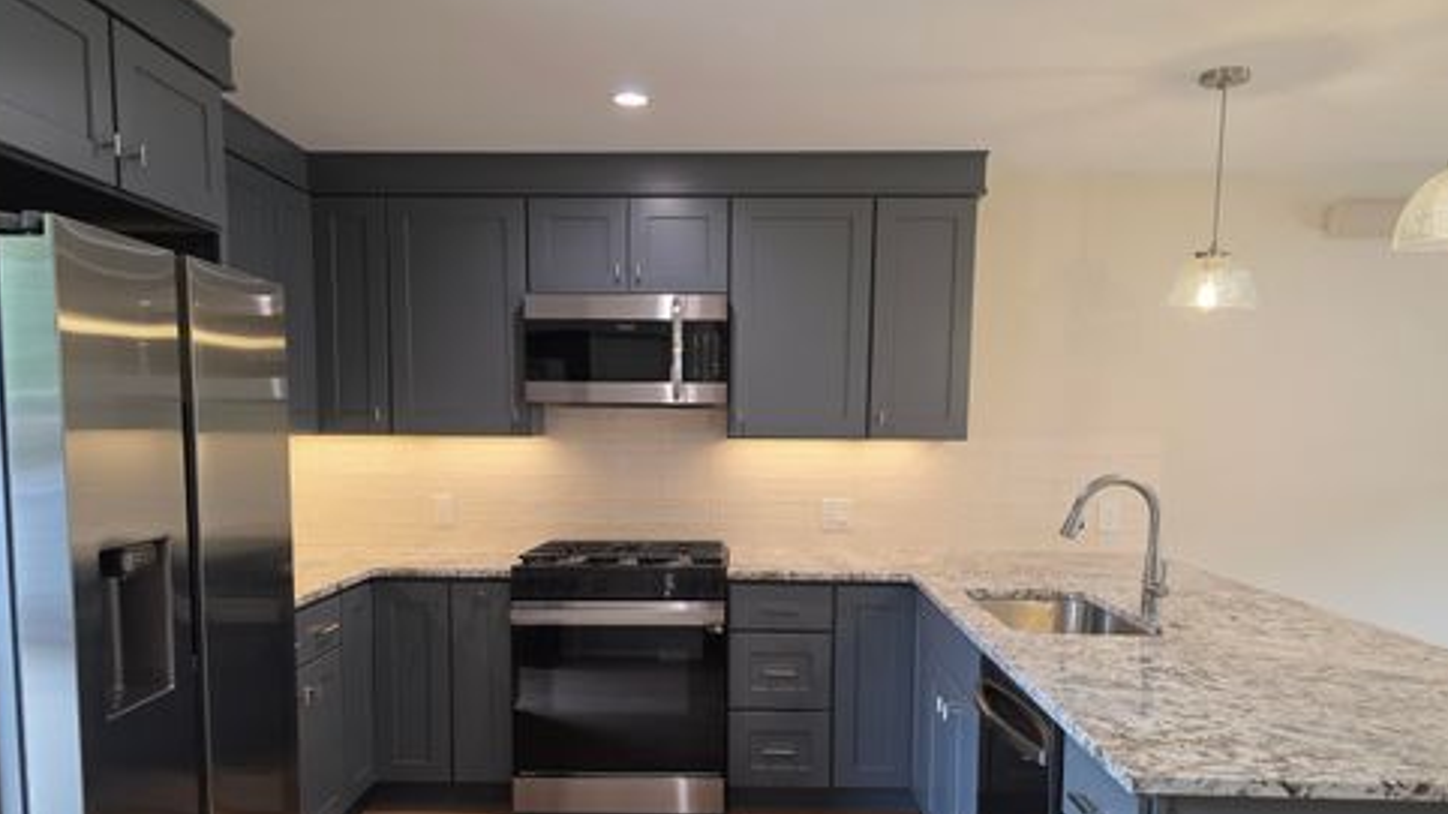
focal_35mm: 26
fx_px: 998
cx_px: 709
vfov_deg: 43.8
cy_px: 533
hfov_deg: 71.9
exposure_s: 1/120
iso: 200
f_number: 1.7
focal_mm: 6.3
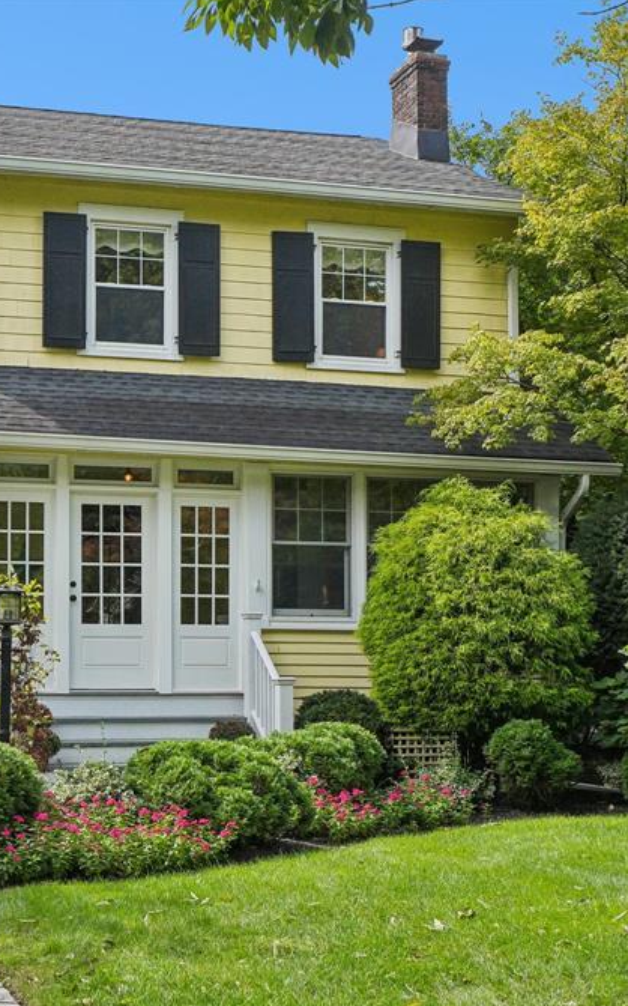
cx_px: 101
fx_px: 1452
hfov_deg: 23.9
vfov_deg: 38.2
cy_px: 508
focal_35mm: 53
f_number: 8
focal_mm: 23.2
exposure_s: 1/1250
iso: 800
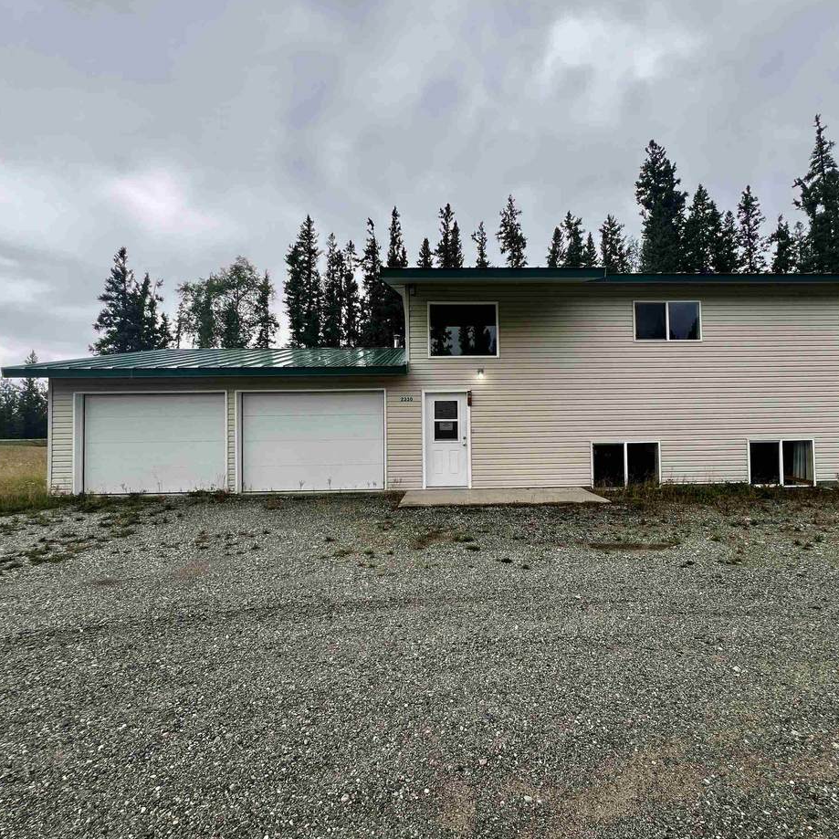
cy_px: 422
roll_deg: +0.8
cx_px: 457
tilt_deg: +1.8
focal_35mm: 16
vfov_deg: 87.4
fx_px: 439
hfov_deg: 87.2
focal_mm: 1.57
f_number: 1.8
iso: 32
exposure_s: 1/271
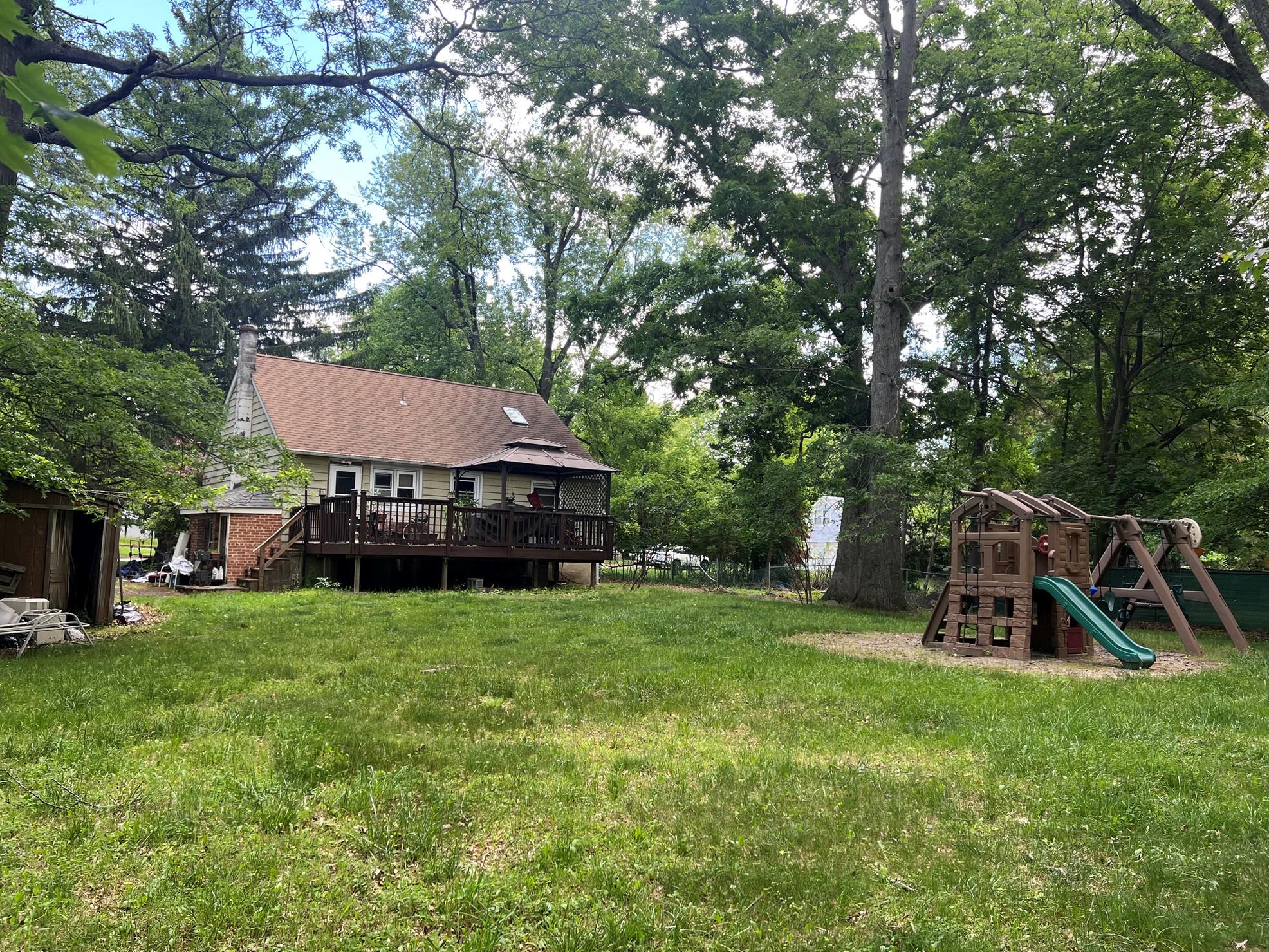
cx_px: 624
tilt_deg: +3.5
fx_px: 990
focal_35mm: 27
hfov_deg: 65.3
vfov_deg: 51.3
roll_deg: -1.9
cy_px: 489
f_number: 1.5
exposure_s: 1/219
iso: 40
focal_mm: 5.7
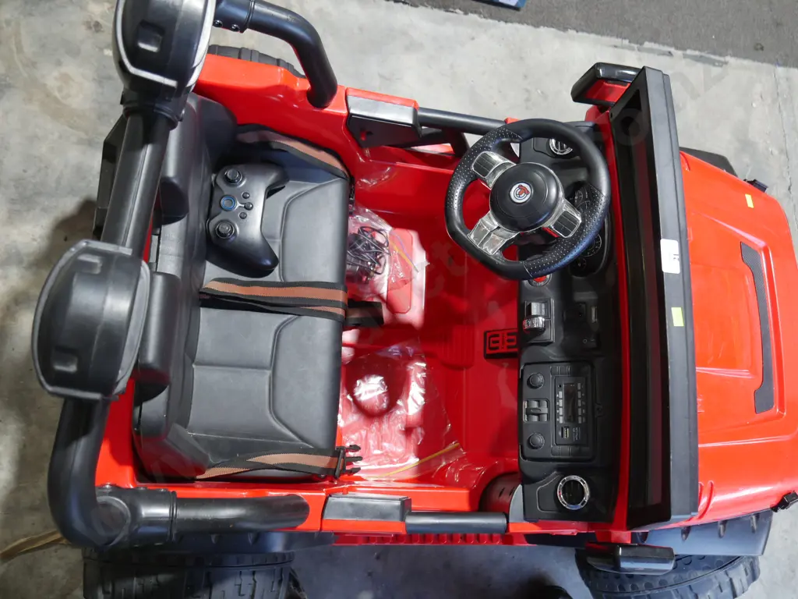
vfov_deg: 44.2
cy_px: 300
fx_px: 738
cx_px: 399
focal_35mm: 32
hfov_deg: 56.8
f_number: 3.6
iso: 500
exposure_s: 1/60
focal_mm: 16
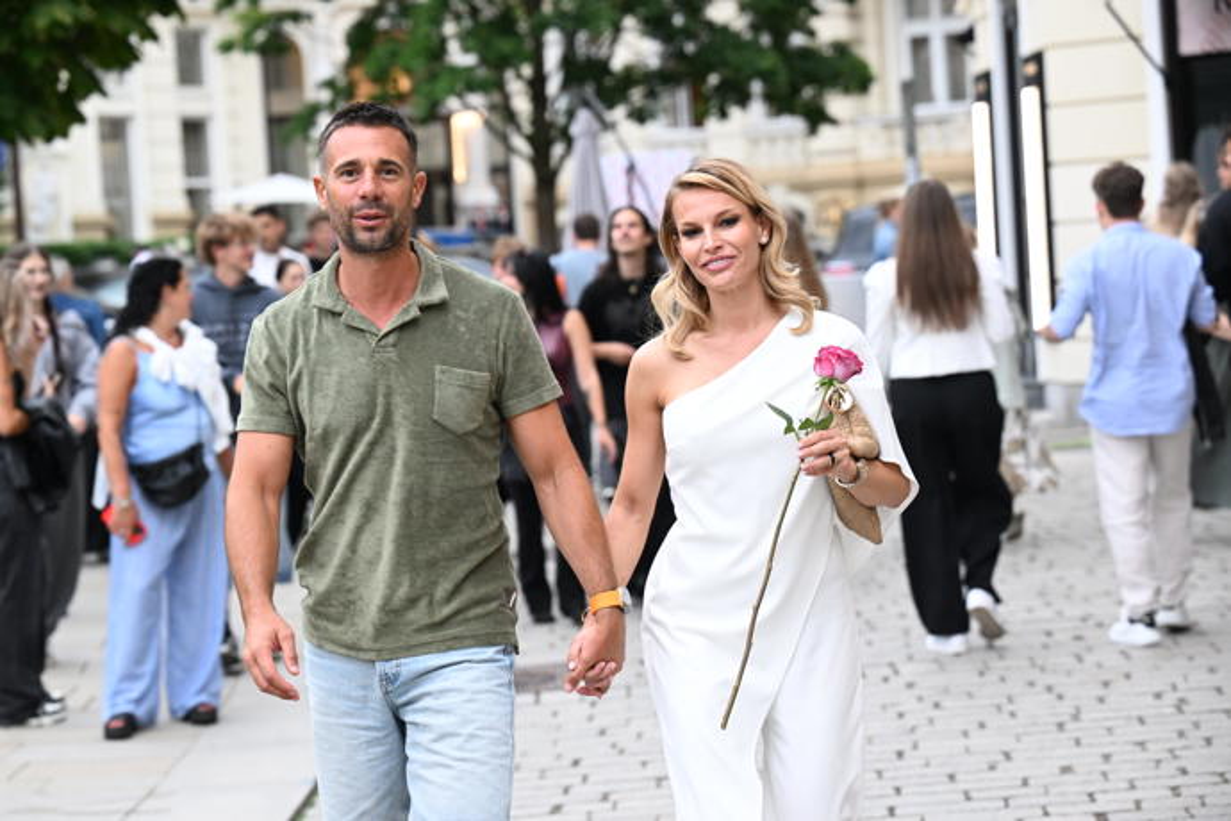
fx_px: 3282
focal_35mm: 96
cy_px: 410
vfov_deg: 14.3
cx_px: 616
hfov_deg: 21.2
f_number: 4.5
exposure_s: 1/500
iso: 2500
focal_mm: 96
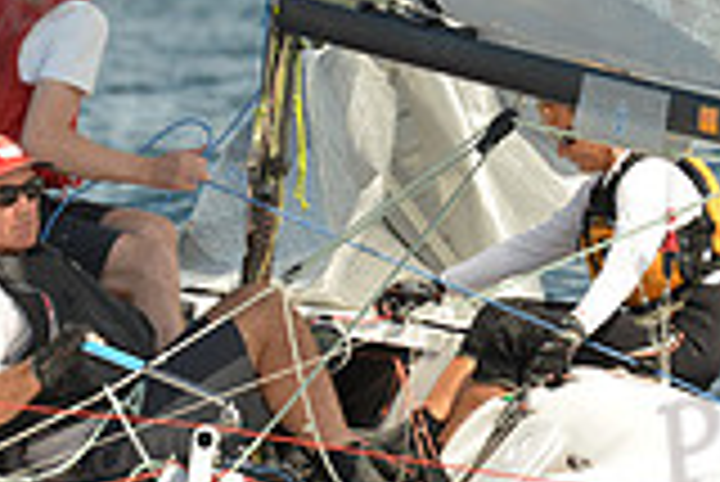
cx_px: 428
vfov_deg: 2.1
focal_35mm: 672
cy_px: 205
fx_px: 13452
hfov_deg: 3.1
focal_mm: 185
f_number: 8
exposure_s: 1/1250
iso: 320
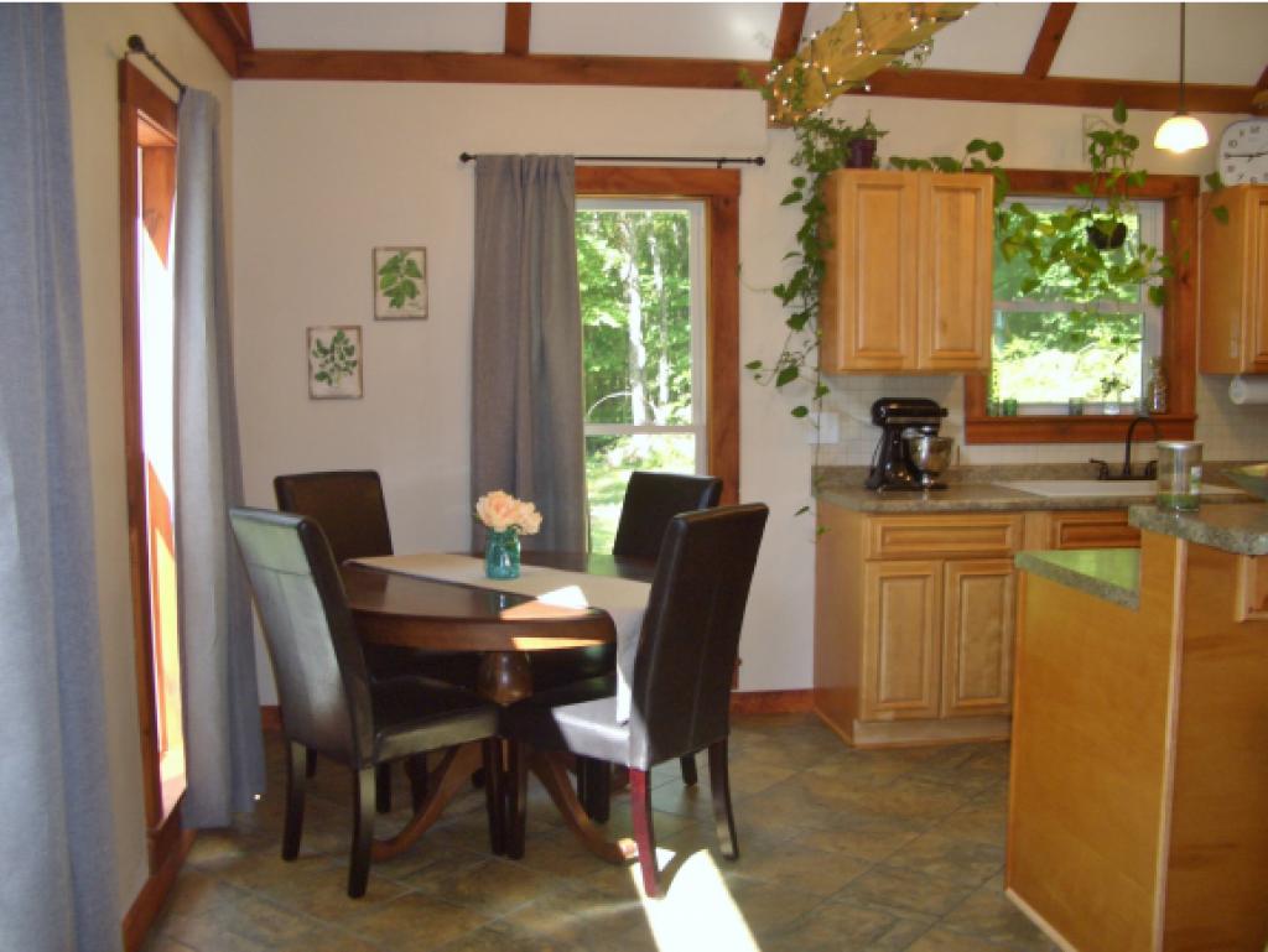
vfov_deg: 40.7
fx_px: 1283
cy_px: 476
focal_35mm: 35
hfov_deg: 52.6
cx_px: 634
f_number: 2.6
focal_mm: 5.8
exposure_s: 1/60
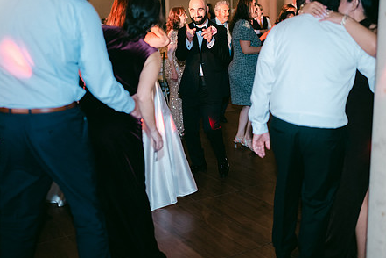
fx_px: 493
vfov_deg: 29.2
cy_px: 103
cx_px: 195
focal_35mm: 46
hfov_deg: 42.7
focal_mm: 35
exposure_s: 1/125
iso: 1250
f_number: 1.2
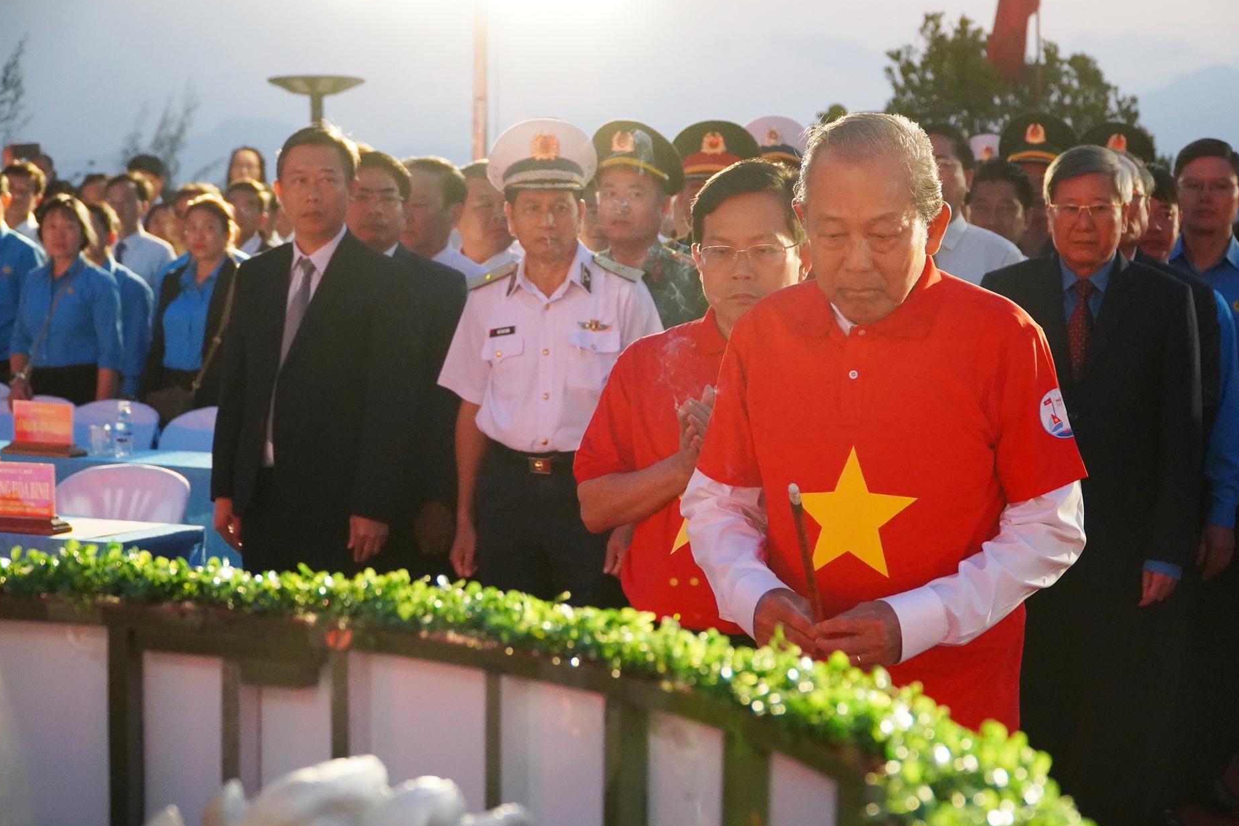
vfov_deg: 20.0
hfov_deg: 29.7
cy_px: 429
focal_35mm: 68
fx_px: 2340
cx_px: 638
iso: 4000
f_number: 4
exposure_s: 1/160
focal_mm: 42
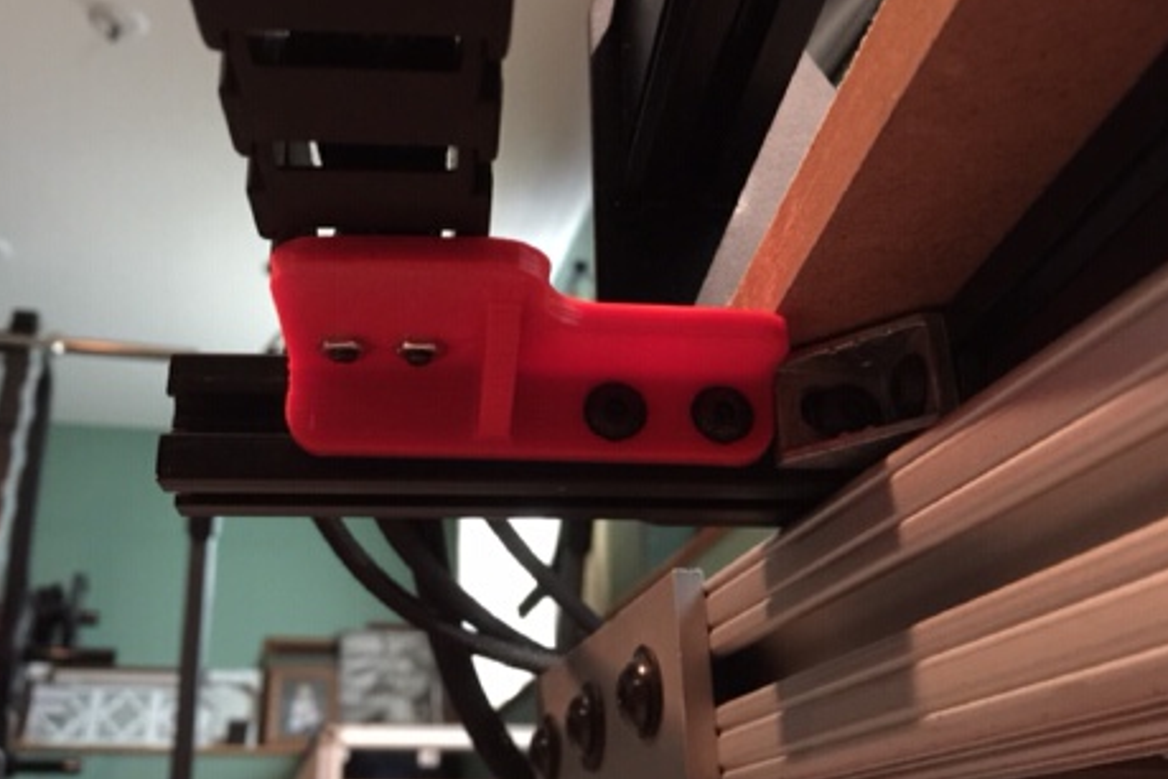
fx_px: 1135
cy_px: 333
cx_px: 515
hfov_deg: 54.3
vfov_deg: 37.8
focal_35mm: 35
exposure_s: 1/4
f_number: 2.2
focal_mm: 4.15
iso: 160
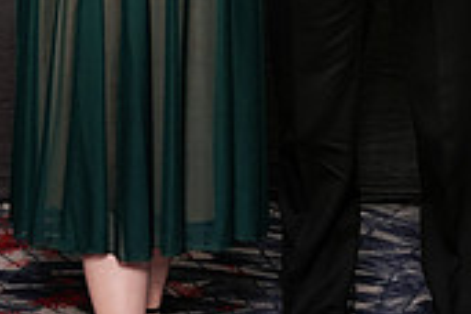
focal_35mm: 130
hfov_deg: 15.7
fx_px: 1705
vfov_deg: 9.9
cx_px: 251
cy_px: -273
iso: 400
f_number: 8
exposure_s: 1/125
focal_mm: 33
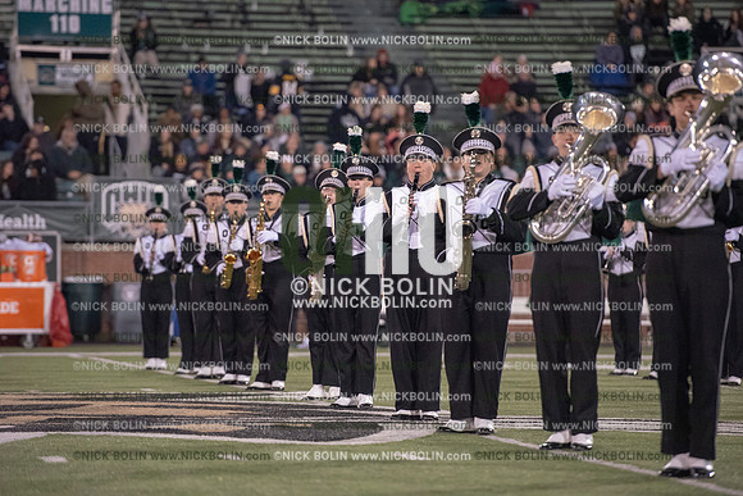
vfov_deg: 6.9
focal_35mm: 200
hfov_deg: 10.3
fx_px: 4129
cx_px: 372
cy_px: 248
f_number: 3.2
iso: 5000
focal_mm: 200
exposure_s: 1/1250
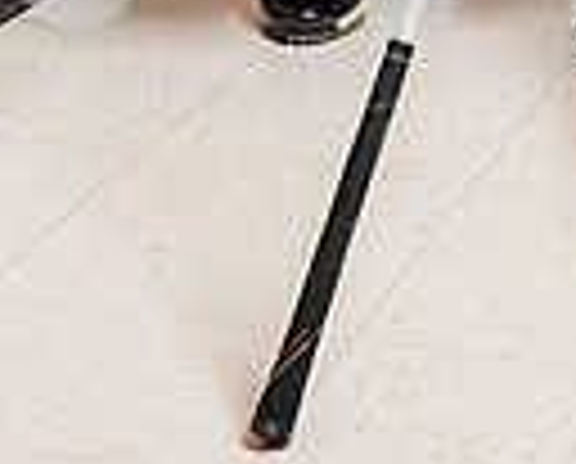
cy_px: -428
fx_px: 2307
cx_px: 526
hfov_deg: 14.1
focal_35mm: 135
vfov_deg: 10.6
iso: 250
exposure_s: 1/200
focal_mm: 41
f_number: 5.6
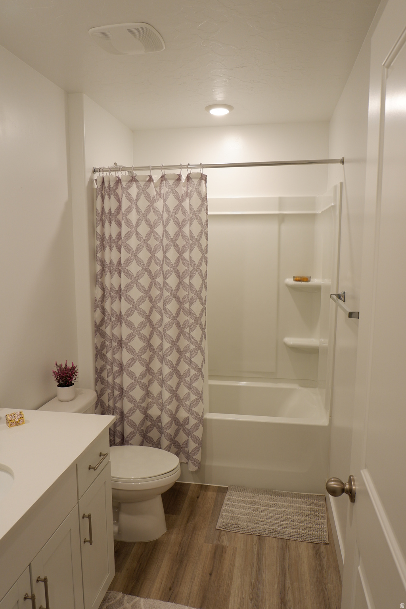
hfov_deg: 53.1
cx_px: 203
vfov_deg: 73.7
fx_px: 406
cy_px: 304
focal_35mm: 24
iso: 400
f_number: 4
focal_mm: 16
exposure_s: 1/56
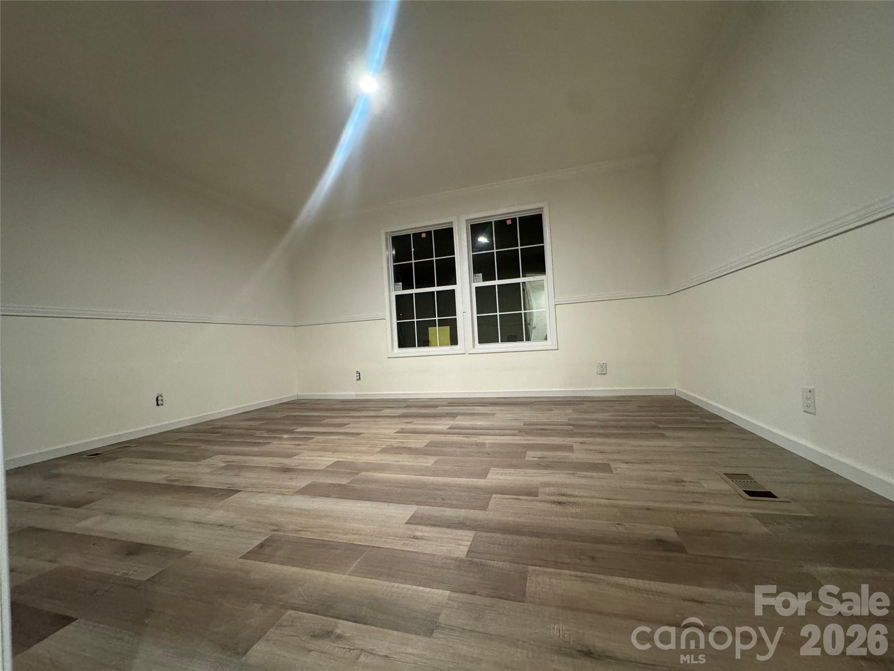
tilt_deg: +1.0
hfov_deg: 102.1
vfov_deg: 85.7
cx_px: 447
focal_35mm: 14
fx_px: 362
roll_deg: +3.0
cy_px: 336
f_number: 2.2
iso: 1000
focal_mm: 2.22
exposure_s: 1/60
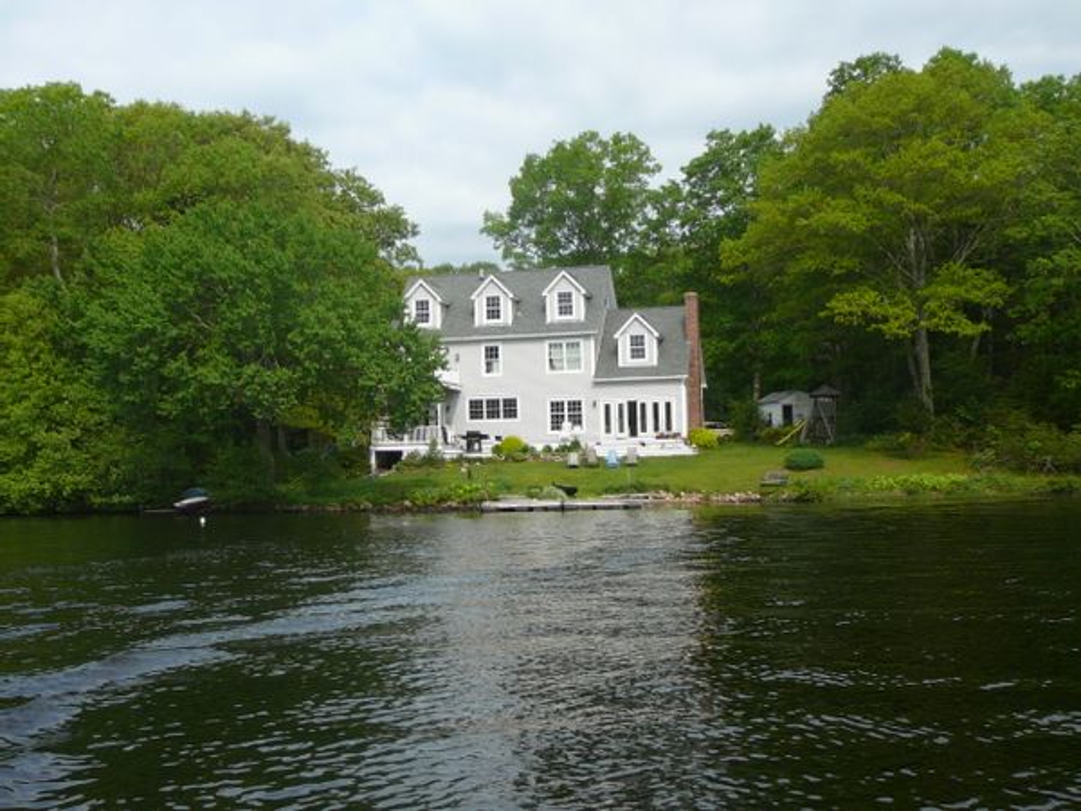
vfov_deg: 33.6
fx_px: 1343
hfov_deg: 43.9
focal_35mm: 43
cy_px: 406
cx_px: 540
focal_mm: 6.4
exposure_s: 1/800
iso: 80
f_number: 3.2
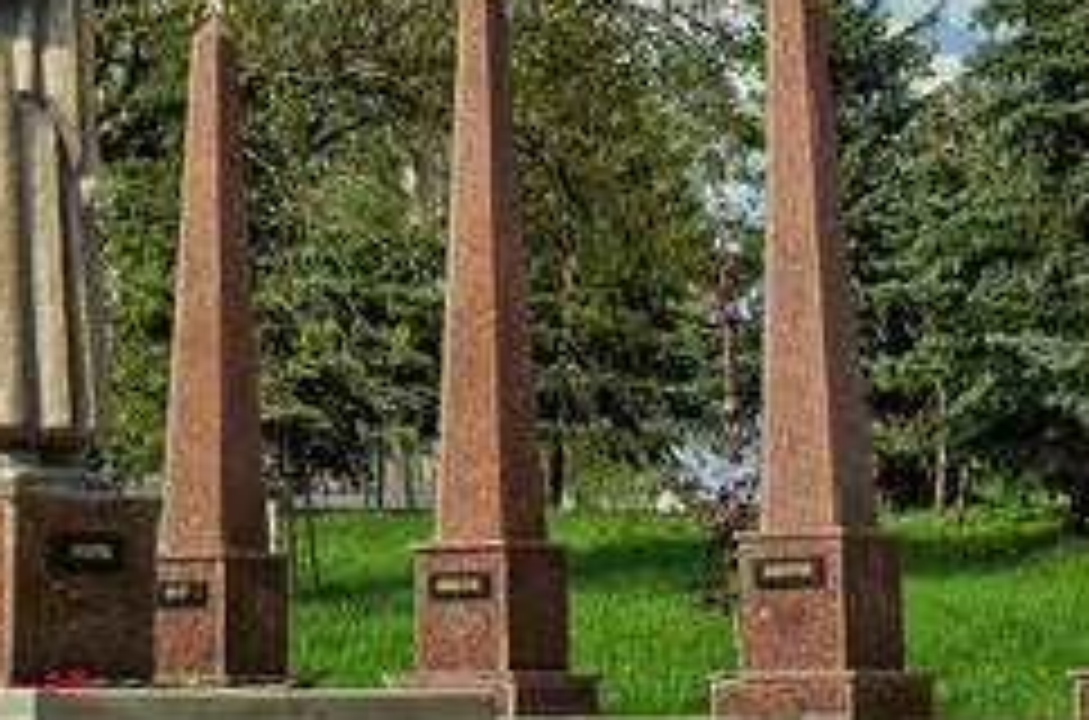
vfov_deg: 10.8
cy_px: 81
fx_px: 3771
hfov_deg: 16.2
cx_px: 45
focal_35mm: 125
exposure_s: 1/640
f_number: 11
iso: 400
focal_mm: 28
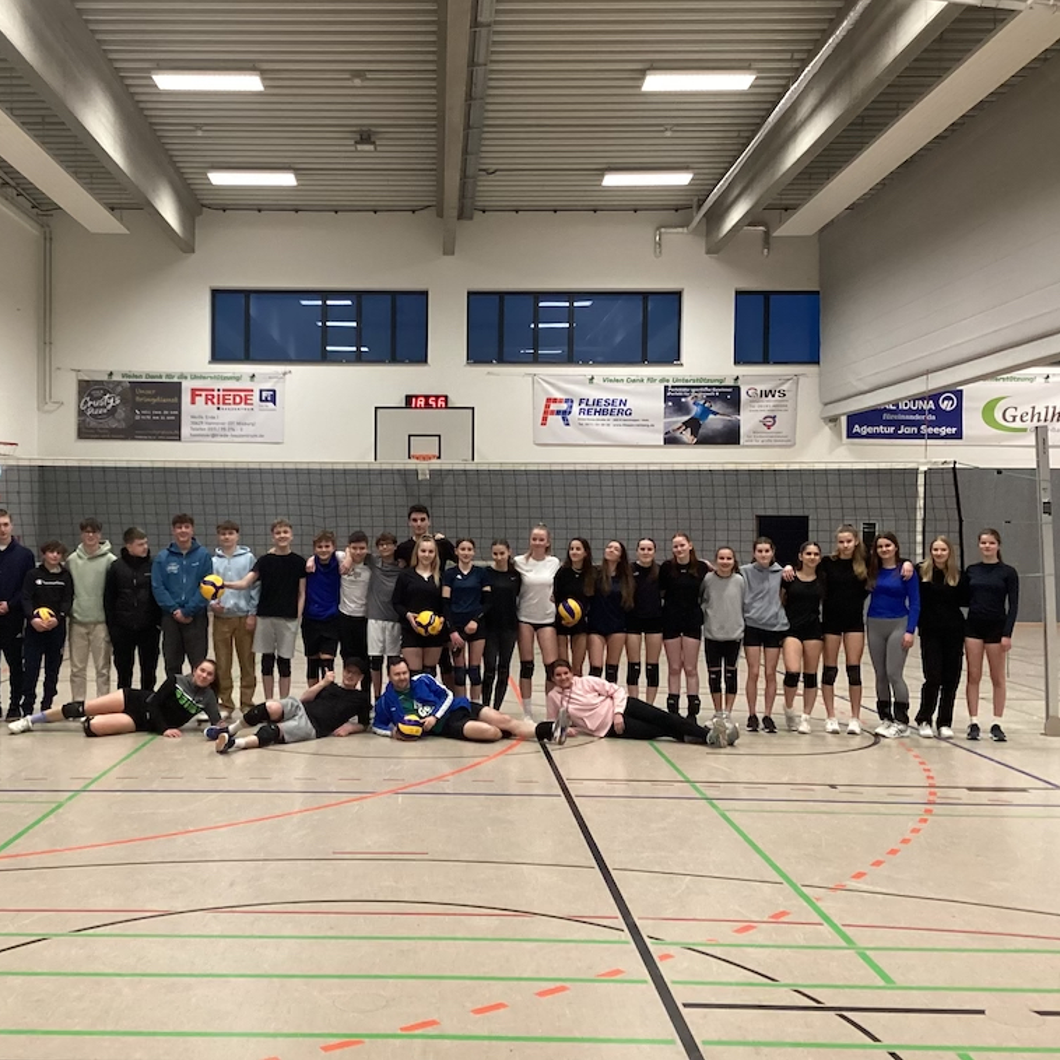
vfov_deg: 44.9
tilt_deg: +0.3
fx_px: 1282
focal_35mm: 37
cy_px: 524
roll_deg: -1.1
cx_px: 415
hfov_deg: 44.7
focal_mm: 3.3
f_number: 2.4
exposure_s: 1/33
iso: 320
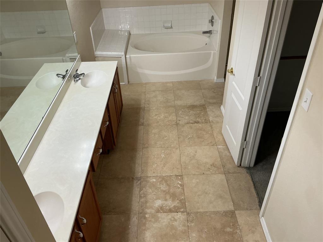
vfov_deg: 48.2
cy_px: 121
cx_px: 162
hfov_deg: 61.7
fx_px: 271
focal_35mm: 29
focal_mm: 3
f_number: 1.8
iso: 50
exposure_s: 1/60
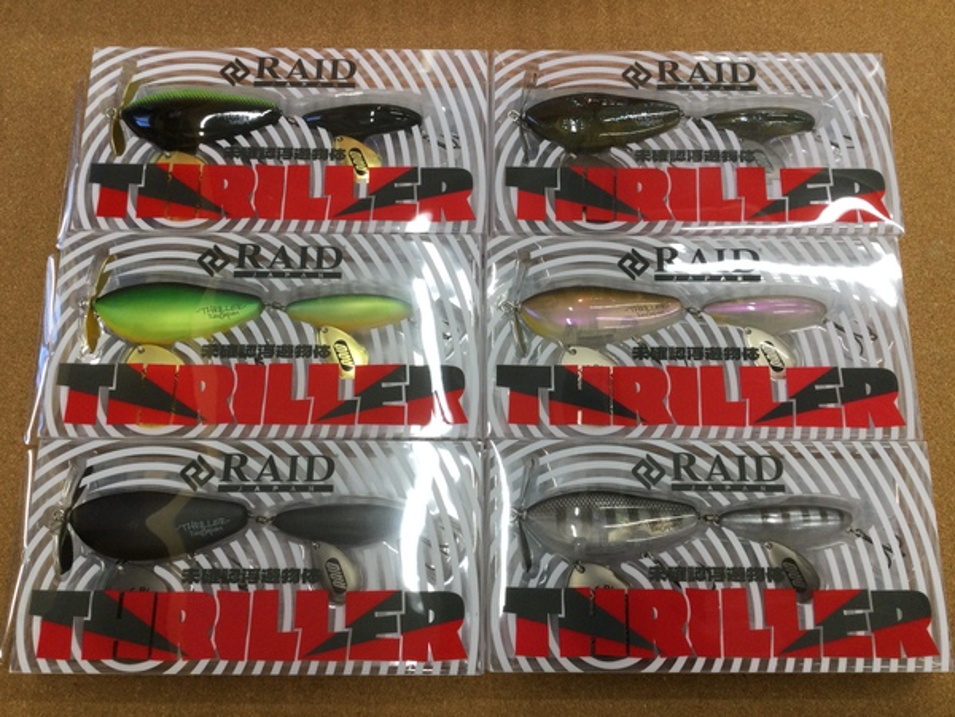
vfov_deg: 45.4
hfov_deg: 58.4
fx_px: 855
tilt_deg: -76.6
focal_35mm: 31
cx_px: 478
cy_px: 358
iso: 32
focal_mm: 3.3
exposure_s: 1/40
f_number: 2.4
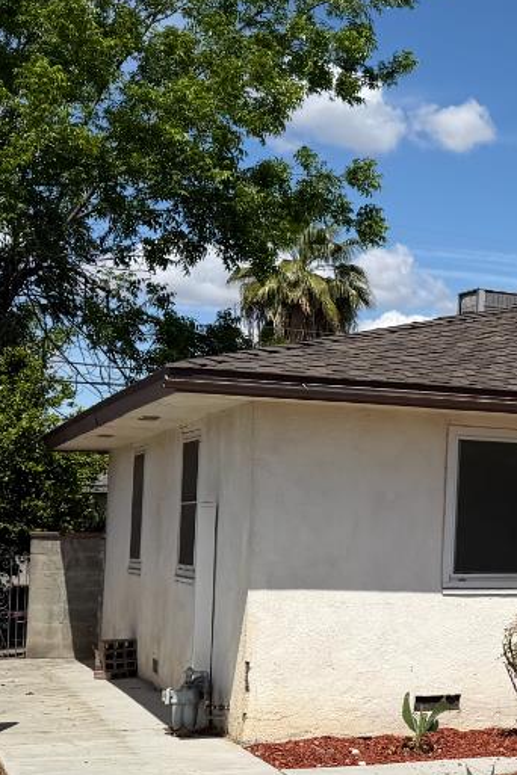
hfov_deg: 16.0
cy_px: 471
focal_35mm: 73
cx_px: 912
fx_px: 1572
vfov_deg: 27.6
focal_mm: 6.76
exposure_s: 1/7353
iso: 80
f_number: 1.78
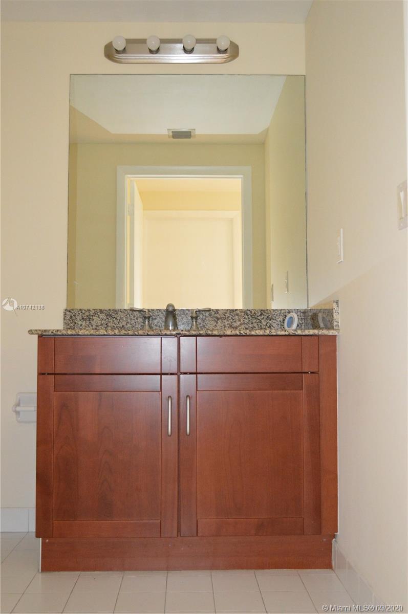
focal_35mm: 39
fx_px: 665
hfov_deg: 34.1
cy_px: 307
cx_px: 204
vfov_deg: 49.6
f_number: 4.2
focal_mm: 26
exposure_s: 1/60
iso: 3200
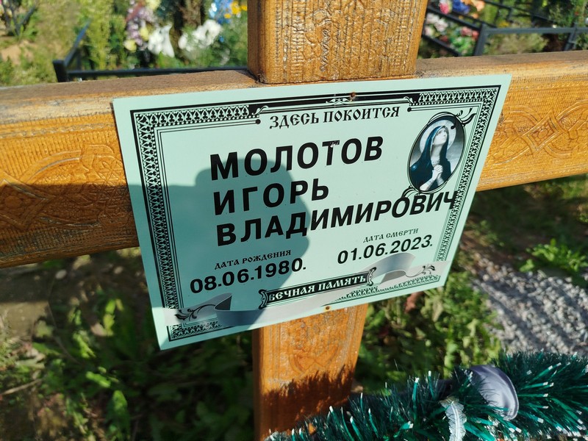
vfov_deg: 56.8
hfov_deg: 71.6
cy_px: 220
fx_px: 408
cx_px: 294
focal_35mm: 24
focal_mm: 5.31
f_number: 1.7
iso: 50
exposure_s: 1/1472
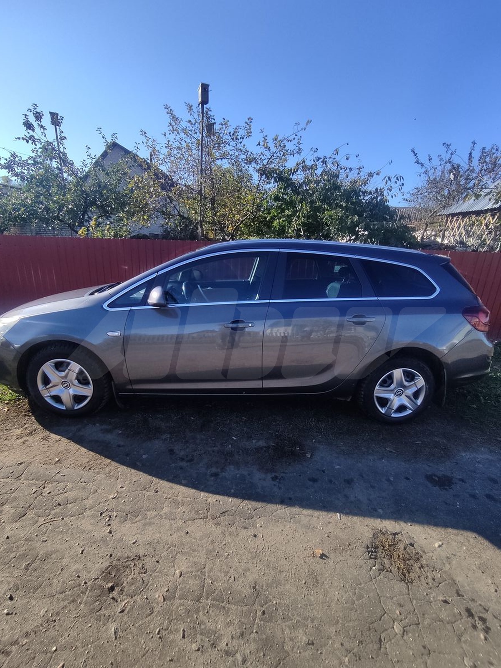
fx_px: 289
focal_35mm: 15
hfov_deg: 81.7
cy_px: 334
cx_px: 250
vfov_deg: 98.2
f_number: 2.2
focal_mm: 1.6
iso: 50
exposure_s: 1/894
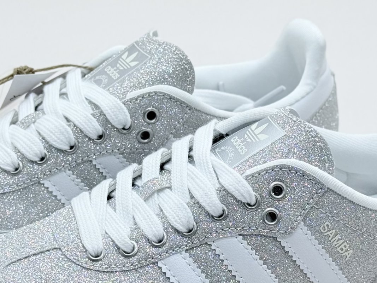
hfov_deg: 39.7
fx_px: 523
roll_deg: -0.4
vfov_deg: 30.3
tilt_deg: -23.5
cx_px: 188
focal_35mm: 48
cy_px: 142
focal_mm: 6.76
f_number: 1.78
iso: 64
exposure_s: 1/762
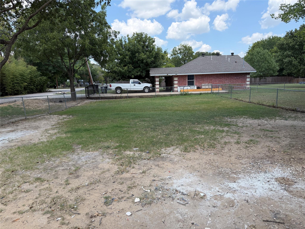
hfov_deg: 71.6
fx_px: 211
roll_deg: +1.7
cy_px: 114
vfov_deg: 56.8
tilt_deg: -8.4
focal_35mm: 24
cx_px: 152
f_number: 1.78
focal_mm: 6.76
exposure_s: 1/2000
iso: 100
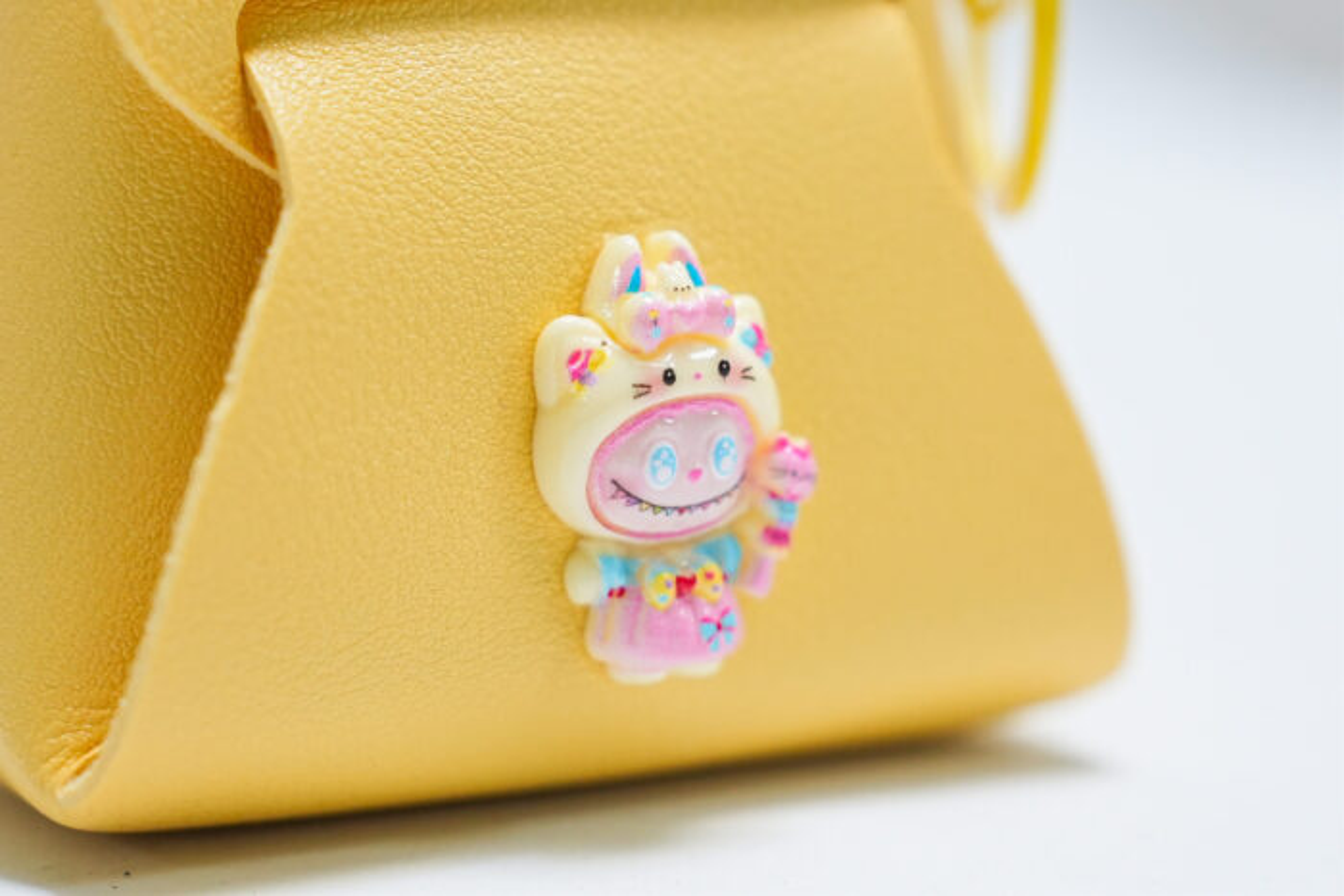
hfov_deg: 19.5
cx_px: 672
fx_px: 3921
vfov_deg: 13.0
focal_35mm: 105
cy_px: 448
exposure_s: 1/640
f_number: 4.5
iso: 3200
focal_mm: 70
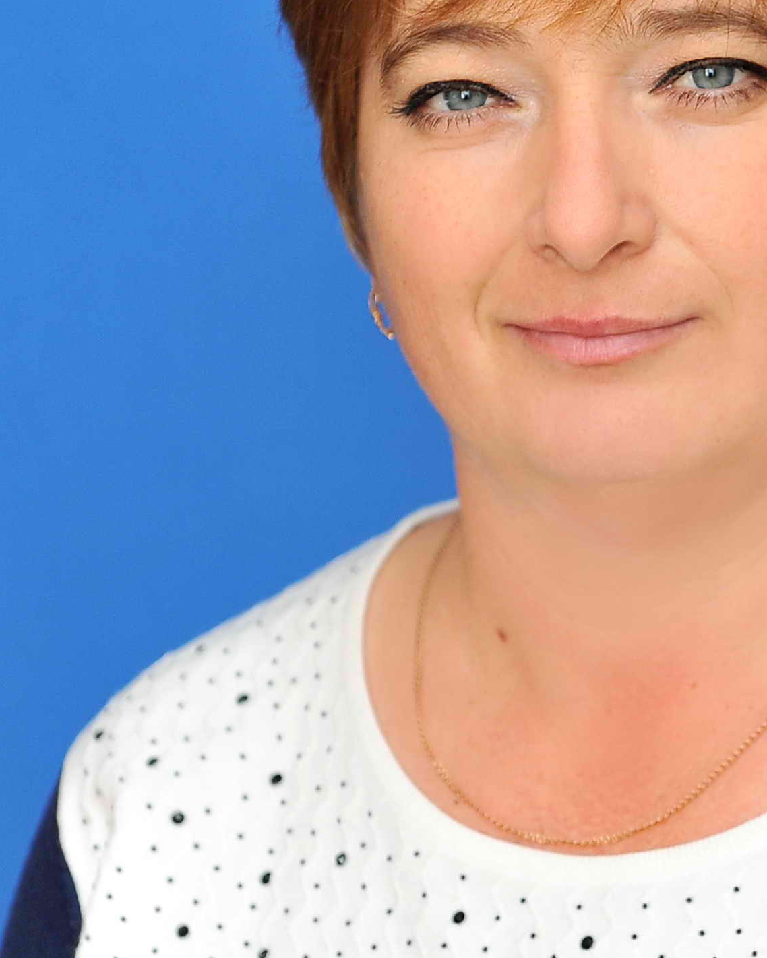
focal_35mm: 174
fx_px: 4936
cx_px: 659
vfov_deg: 11.1
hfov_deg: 8.9
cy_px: 402
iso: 560
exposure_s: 1/180
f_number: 4
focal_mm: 62
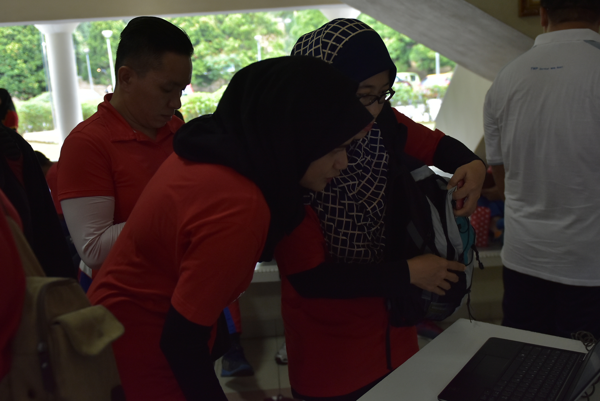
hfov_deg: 53.1
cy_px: 200
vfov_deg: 36.9
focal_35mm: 36
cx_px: 300
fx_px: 600
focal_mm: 24
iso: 1000
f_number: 2.8
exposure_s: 1/200
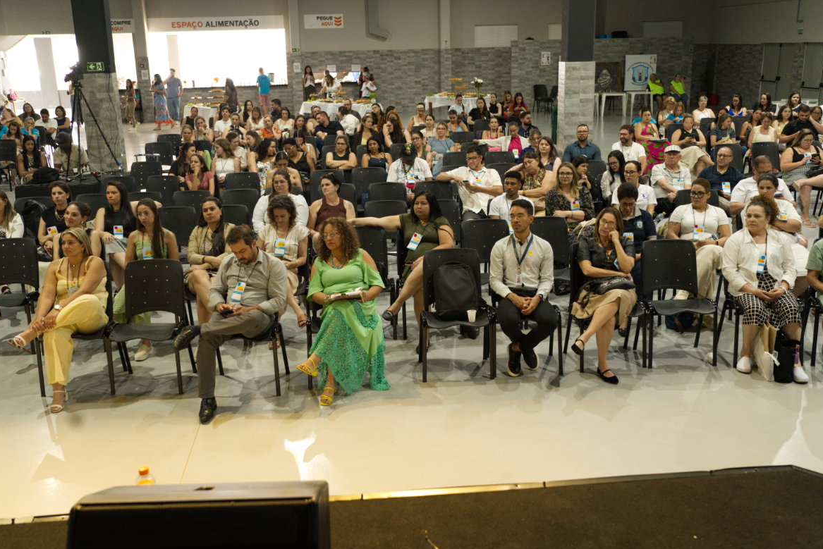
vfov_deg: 36.9
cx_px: 408
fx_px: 823
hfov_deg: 53.1
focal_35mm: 36
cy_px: 282
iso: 5000
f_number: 3.5
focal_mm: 35
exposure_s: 1/80
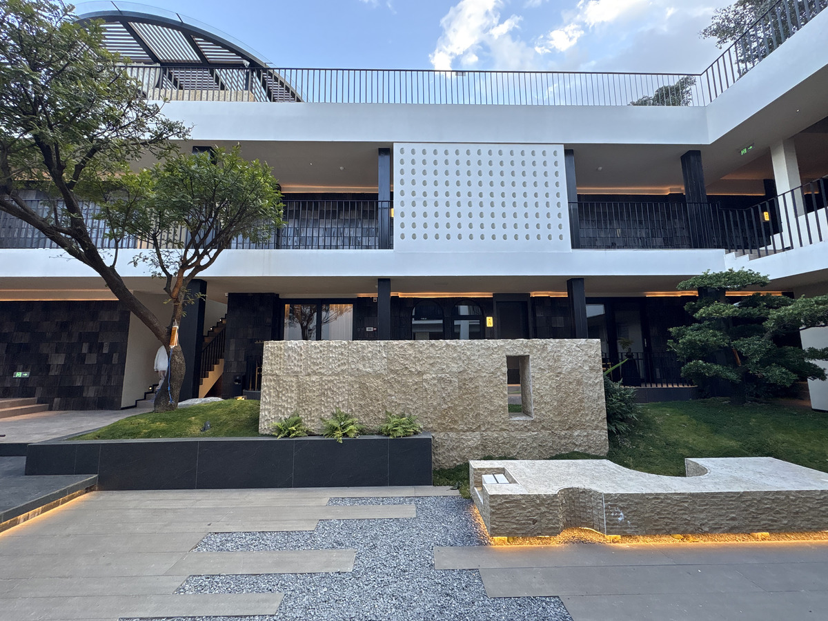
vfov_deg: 85.7
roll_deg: +0.6
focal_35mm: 14
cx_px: 414
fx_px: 335
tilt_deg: +7.5
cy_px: 310
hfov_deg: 102.1
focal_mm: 2.22
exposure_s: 1/99
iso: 125
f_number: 2.2
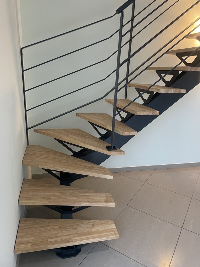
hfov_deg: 53.1
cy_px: 134
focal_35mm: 26
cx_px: 100
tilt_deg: -16.5
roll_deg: -3.2
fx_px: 200
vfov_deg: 67.3
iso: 250
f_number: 1.6
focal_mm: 4.2
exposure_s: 1/50
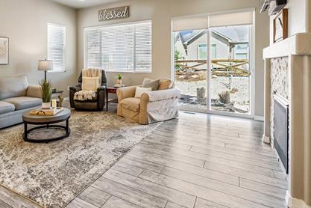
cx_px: 112
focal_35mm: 23
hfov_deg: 74.4
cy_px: 65
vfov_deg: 53.7
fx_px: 199
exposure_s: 1/200
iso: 400
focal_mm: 15
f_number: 7.1
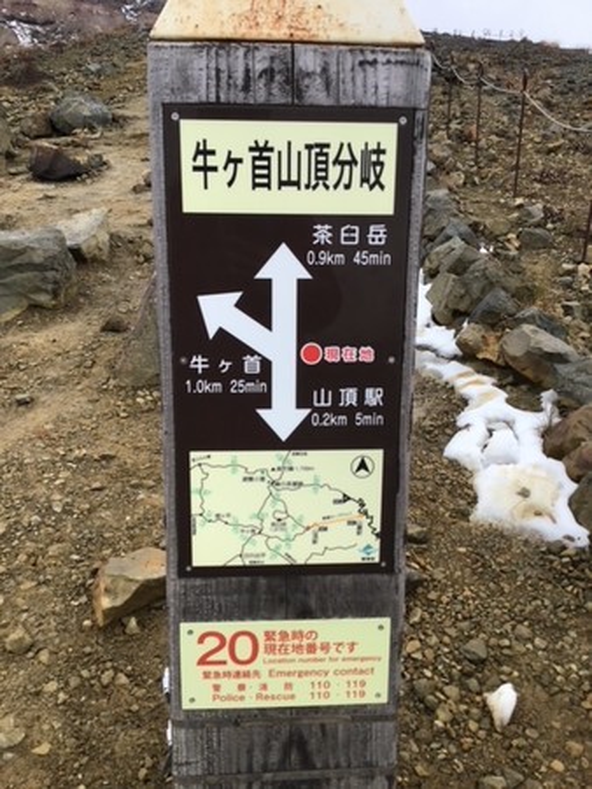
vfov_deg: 58.3
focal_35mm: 31
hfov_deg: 45.5
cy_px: 394
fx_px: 706
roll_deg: -1.6
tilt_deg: -14.4
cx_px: 296
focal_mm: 3.3
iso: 25
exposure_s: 1/721
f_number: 2.4
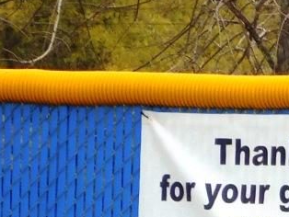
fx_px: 13611
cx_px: 469
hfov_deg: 1.2
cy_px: 334
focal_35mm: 1629
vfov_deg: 0.9
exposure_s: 1/320
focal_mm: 90
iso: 125
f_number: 6.5
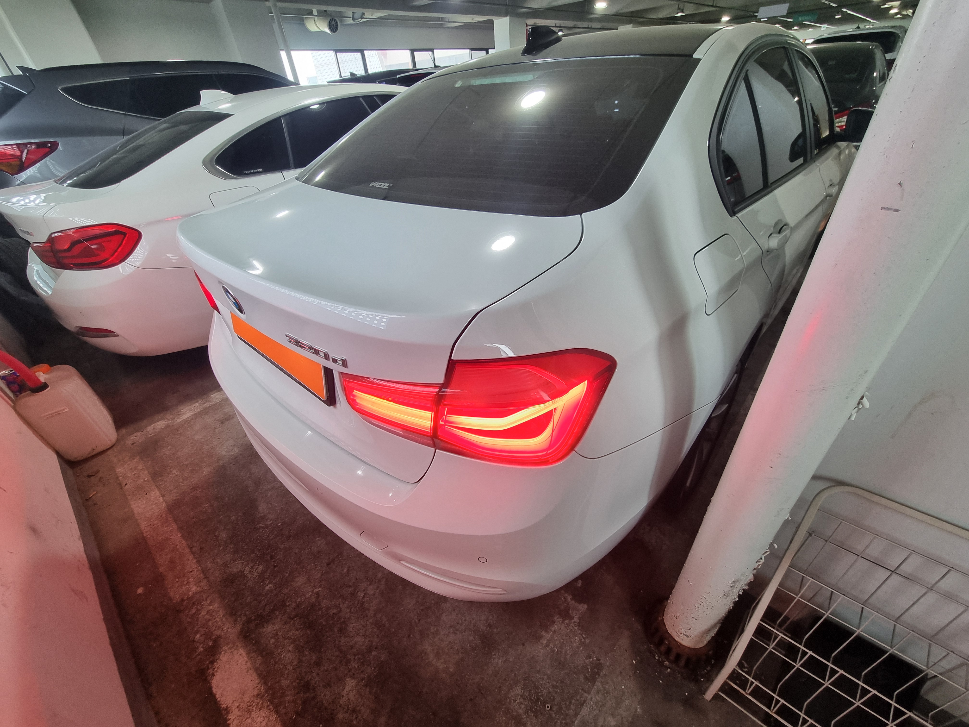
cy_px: 364
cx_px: 484
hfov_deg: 106.2
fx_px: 364
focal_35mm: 13
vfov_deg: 89.9
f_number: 2.2
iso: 125
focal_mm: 2.2
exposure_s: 1/60
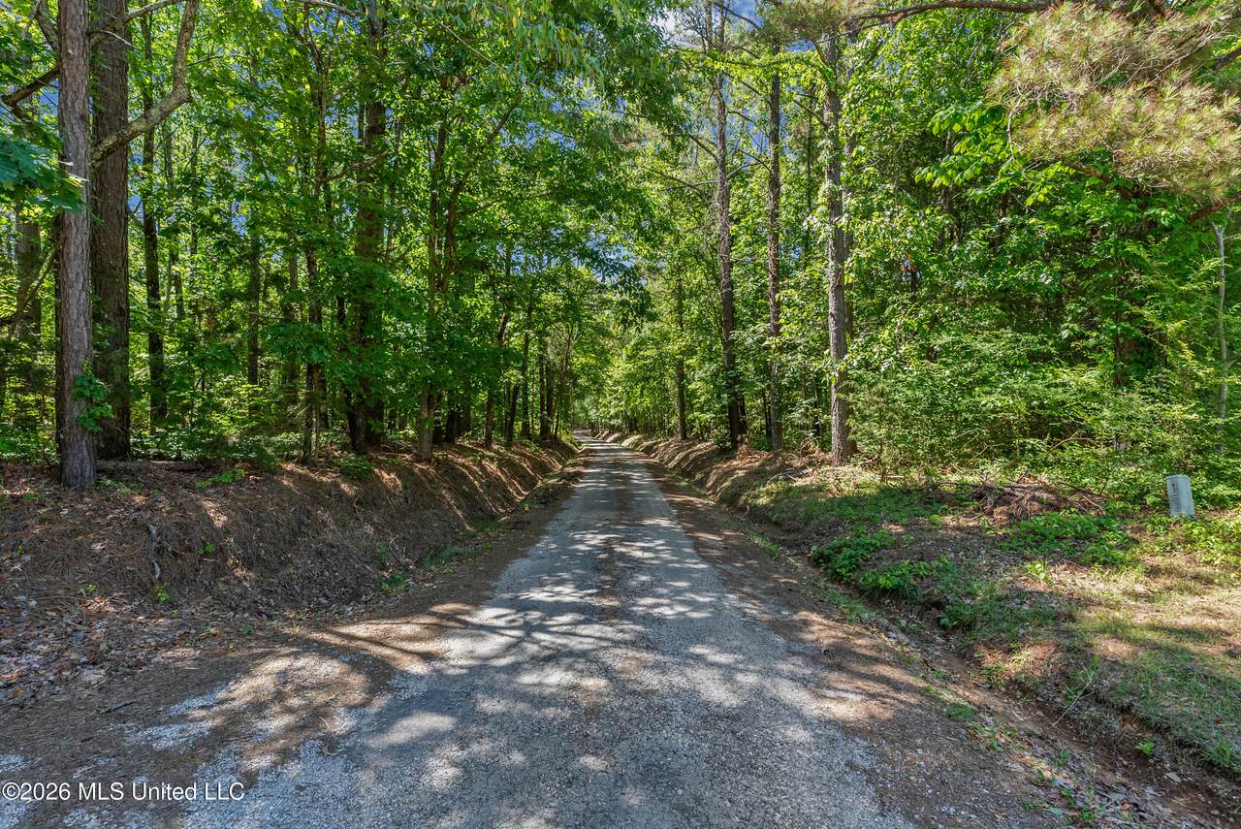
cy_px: 414
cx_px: 620
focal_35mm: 16
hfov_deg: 96.7
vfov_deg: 73.8
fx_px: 552
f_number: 9
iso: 800
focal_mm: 16
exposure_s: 1/200
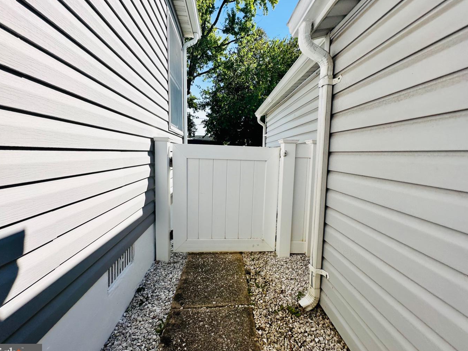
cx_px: 232
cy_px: 176
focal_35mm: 15
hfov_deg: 98.2
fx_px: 203
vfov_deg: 81.7
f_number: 2.2
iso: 50
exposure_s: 1/1416
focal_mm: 2.22
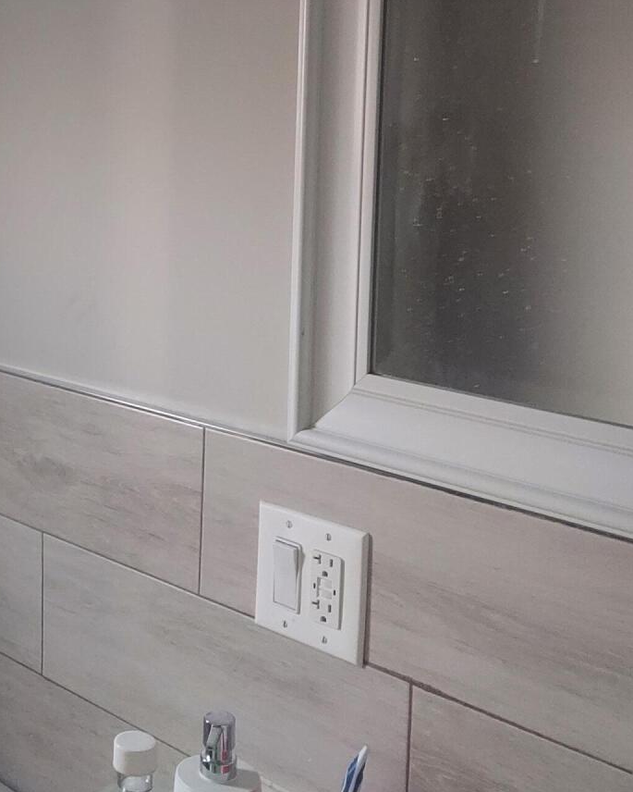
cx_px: -25
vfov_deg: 32.8
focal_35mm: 57
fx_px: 1335
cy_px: 268
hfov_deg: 25.2
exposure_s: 1/30
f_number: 2
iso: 320
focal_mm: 4.6
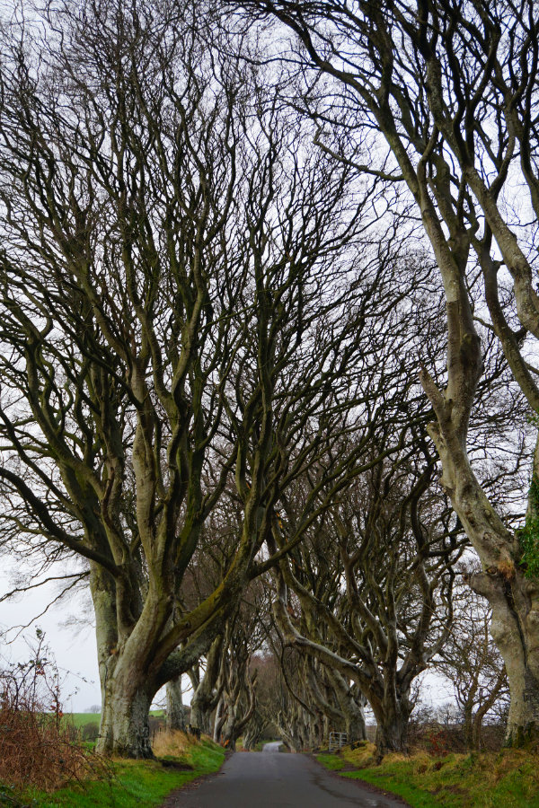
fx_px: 1112
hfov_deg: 27.3
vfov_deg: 40.0
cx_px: 270
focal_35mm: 50
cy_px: 404
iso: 125
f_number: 5
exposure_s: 1/60
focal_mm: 33
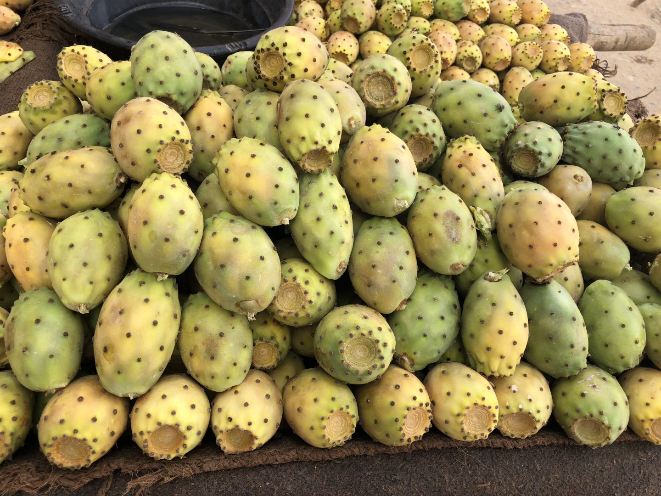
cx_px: 330
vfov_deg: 49.7
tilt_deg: -45.0
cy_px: 248
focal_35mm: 28
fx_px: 535
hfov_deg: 63.4
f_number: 1.8
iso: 20
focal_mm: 3.99
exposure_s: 1/308
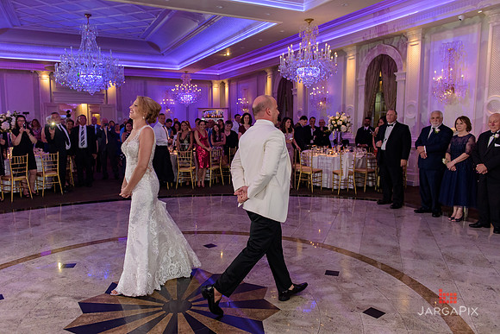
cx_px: 250
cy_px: 167
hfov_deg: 65.5
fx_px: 389
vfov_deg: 46.4
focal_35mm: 28
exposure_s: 1/125
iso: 1600
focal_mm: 28
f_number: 3.2
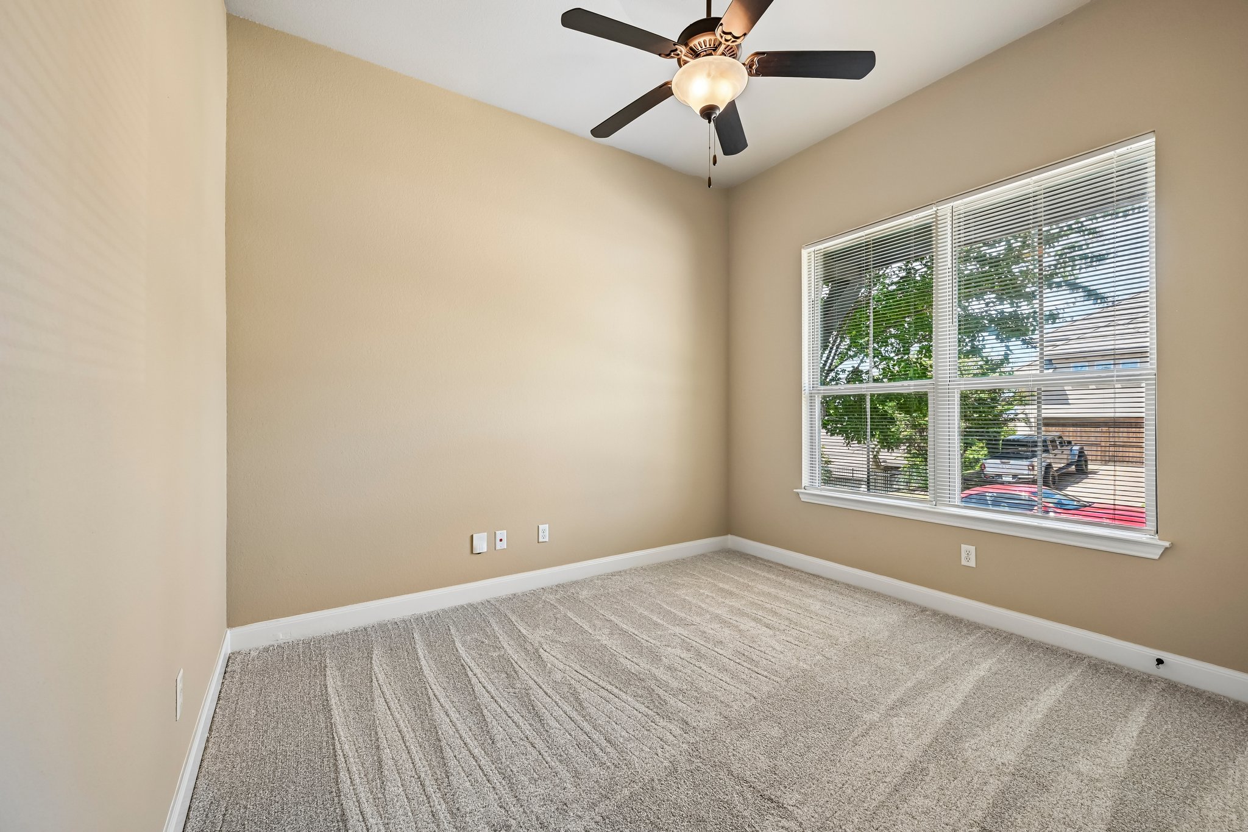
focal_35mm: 14
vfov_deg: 81.2
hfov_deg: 104.3
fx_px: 485
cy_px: 416
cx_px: 624
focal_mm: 14
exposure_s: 1/15
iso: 220
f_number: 8
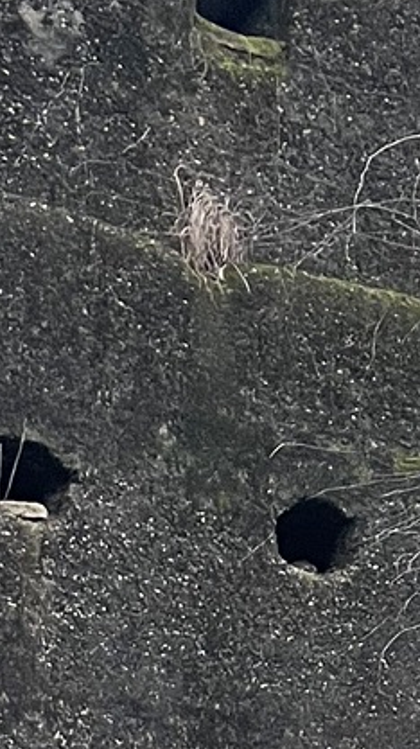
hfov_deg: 8.2
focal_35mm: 136
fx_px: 2698
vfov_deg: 14.8
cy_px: 1069
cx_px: 980
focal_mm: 4.2
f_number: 1.6
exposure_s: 1/50
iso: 160
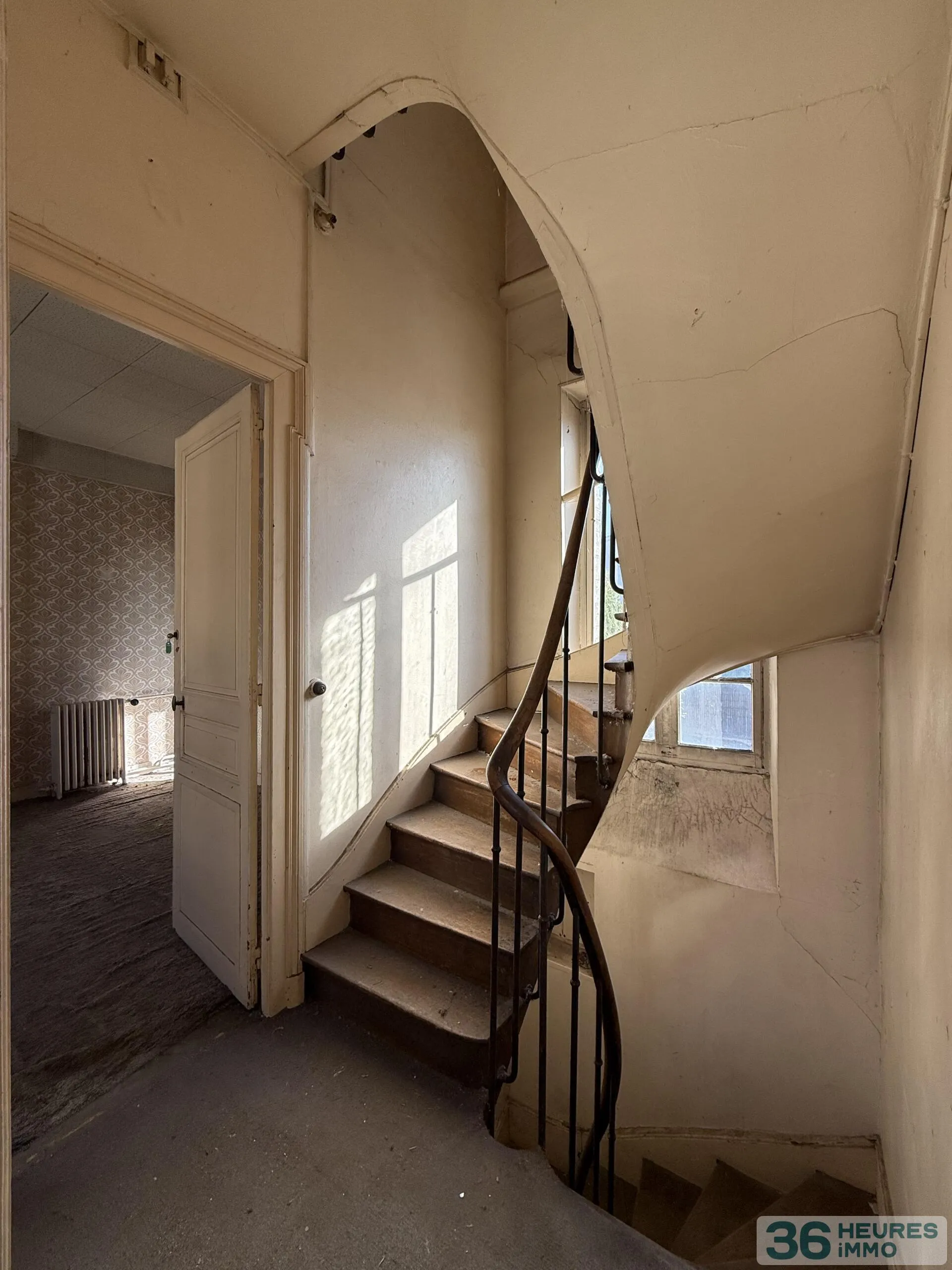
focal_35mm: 14
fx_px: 513
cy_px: 635
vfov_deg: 102.1
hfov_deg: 85.7
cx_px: 476
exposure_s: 1/297
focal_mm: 2.22
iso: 64
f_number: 2.2
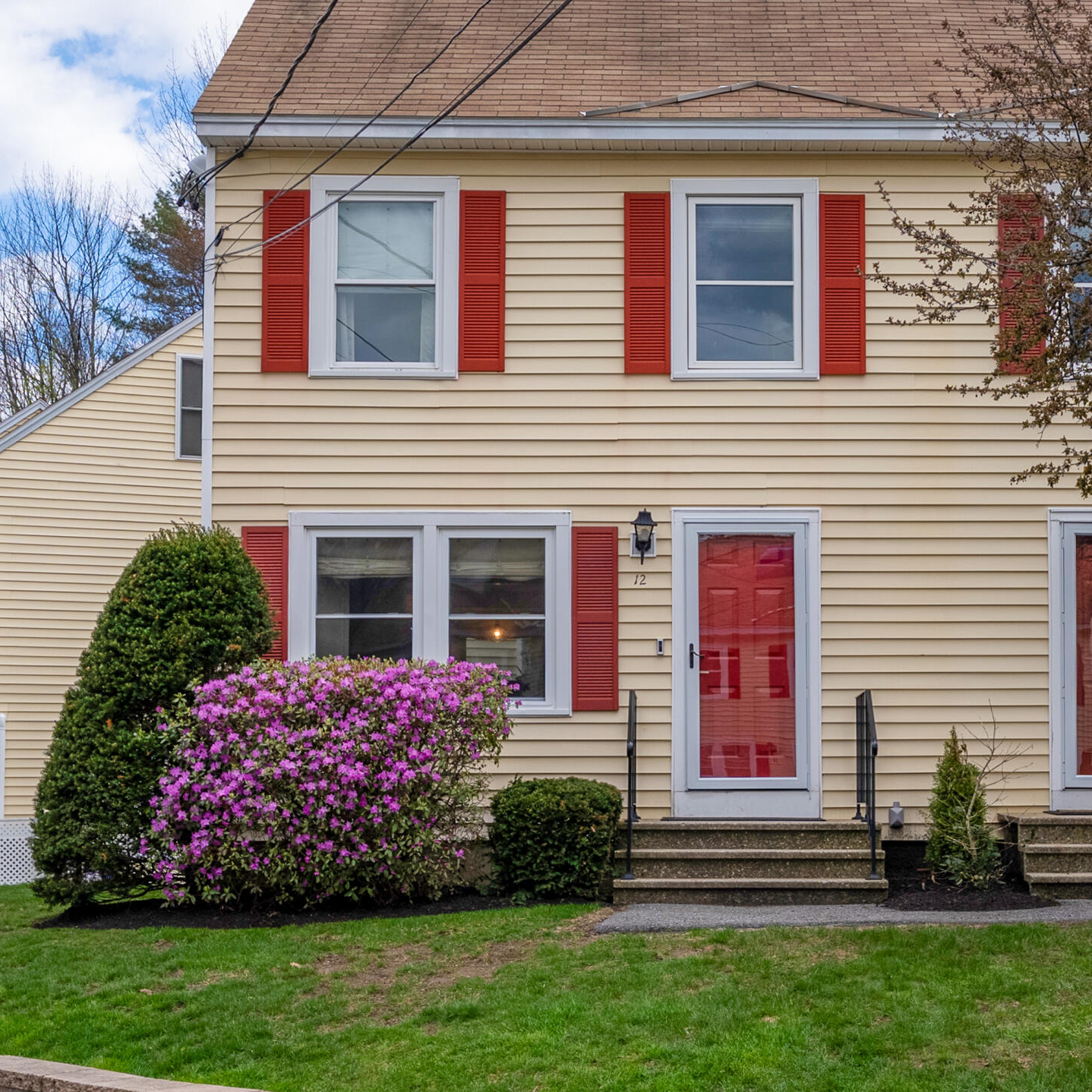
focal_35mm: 55
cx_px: 760
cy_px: 387
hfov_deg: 30.8
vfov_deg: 30.9
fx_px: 1963
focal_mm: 31
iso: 320
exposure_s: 1/640
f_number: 7.1
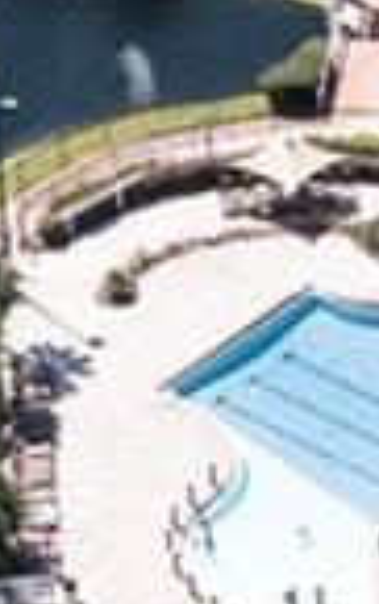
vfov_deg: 6.7
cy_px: 244
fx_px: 5190
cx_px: 416
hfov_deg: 4.2
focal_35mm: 315
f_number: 5
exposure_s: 1/1600
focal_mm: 10.26
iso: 400
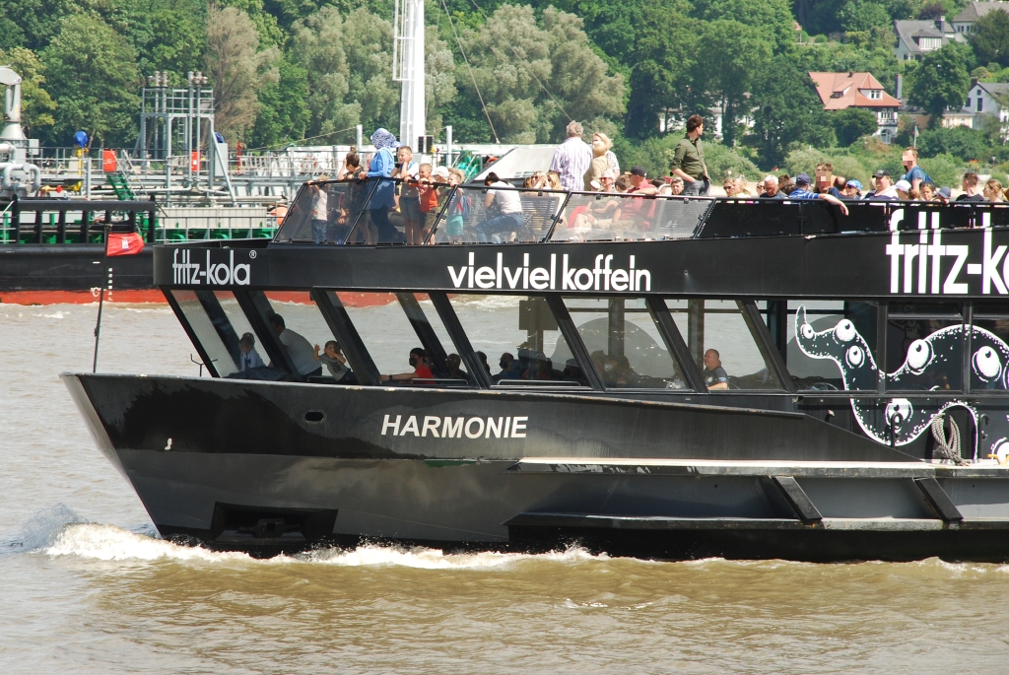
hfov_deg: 10.1
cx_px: 504
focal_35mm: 202
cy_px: 338
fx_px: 5681
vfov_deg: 6.8
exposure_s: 1/200
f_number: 10
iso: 200
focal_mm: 135
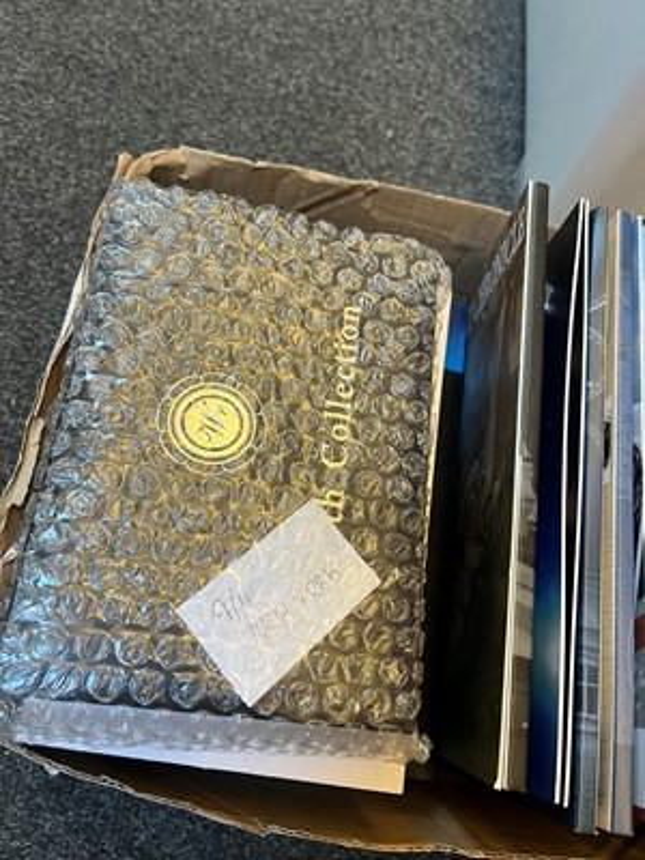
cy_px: 430
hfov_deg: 53.1
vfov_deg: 67.3
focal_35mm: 26
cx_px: 322
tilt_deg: -69.1
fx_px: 646
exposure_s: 1/50
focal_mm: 5.1
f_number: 1.6
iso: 100
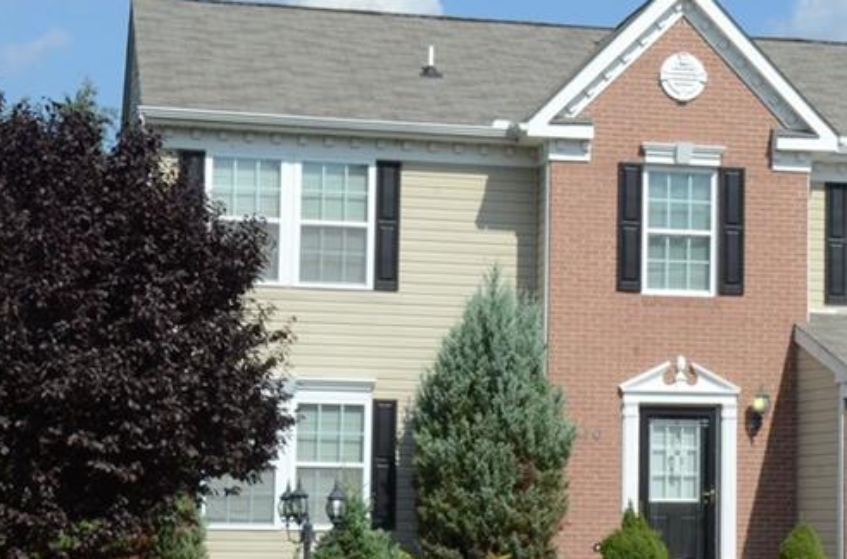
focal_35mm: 97
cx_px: 668
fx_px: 2276
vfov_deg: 14.0
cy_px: 349
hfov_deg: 20.9
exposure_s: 1/250
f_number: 22
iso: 800
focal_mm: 31
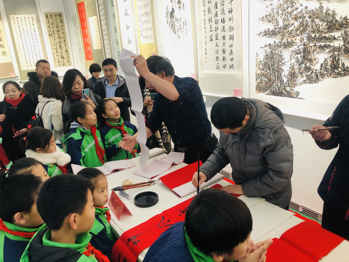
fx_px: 282
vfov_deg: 49.7
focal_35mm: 28
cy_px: 131
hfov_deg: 63.4
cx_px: 174
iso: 100
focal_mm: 4
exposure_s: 1/100
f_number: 1.8
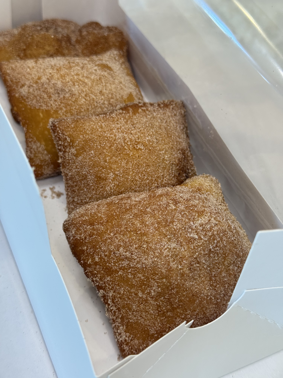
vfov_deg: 39.7
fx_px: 523
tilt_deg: -48.5
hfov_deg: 30.3
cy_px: 189
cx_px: 142
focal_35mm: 48
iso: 100
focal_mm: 6.76
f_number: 1.78
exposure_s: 1/120
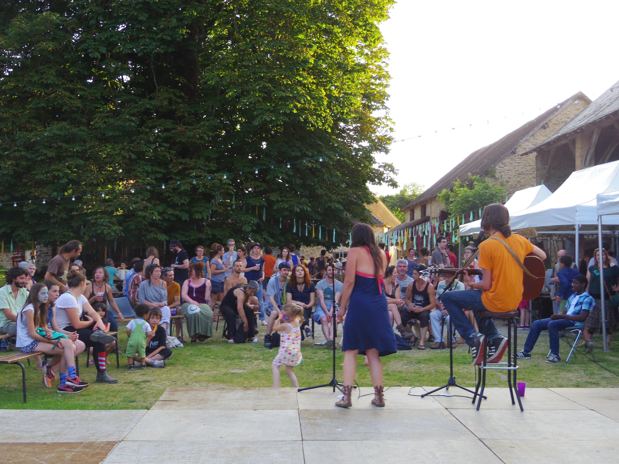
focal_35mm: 48
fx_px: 858
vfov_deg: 30.3
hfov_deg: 39.7
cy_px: 232
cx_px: 310
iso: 100
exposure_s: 1/60
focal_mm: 8.7
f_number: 3.5
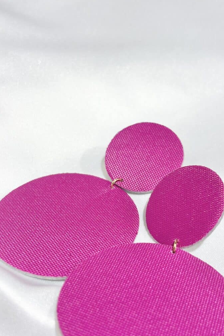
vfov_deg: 36.3
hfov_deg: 24.6
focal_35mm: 55
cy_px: 167
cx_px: 115
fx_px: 513
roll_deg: +5.1
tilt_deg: -27.6
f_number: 1.6
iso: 32
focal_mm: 5.96
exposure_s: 1/198
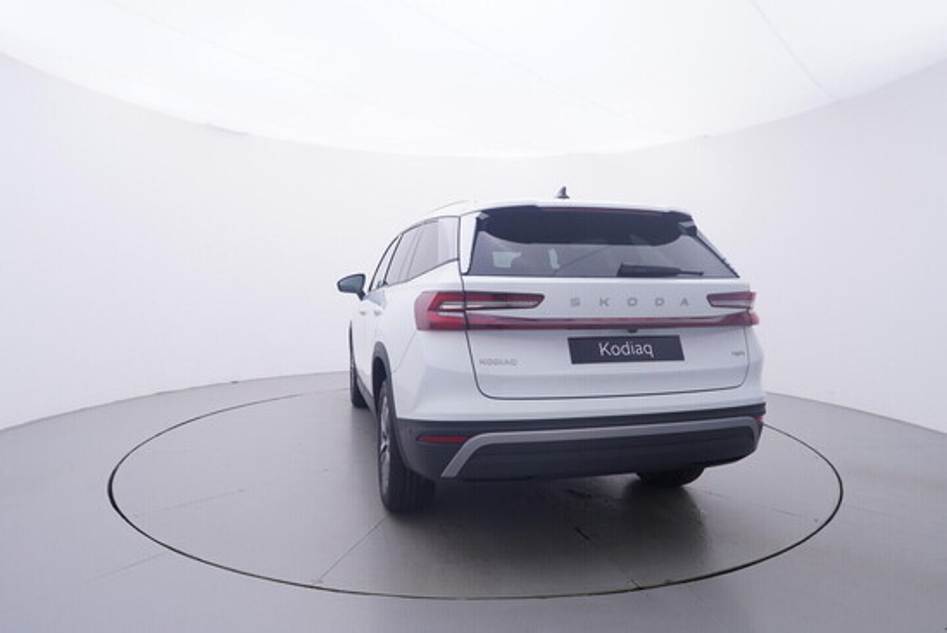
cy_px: 316
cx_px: 474
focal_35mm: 22
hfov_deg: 77.3
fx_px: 592
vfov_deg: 56.2
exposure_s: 1/80
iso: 200
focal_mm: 15
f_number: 5
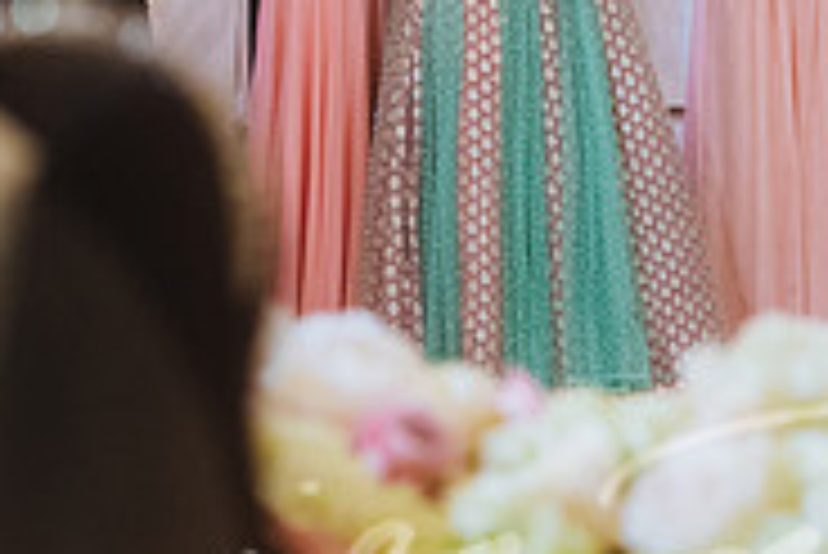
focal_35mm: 237
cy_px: 73
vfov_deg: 5.8
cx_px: 1101
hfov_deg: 8.5
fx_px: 5455
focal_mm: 70
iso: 2000
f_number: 2.8
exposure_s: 1/80
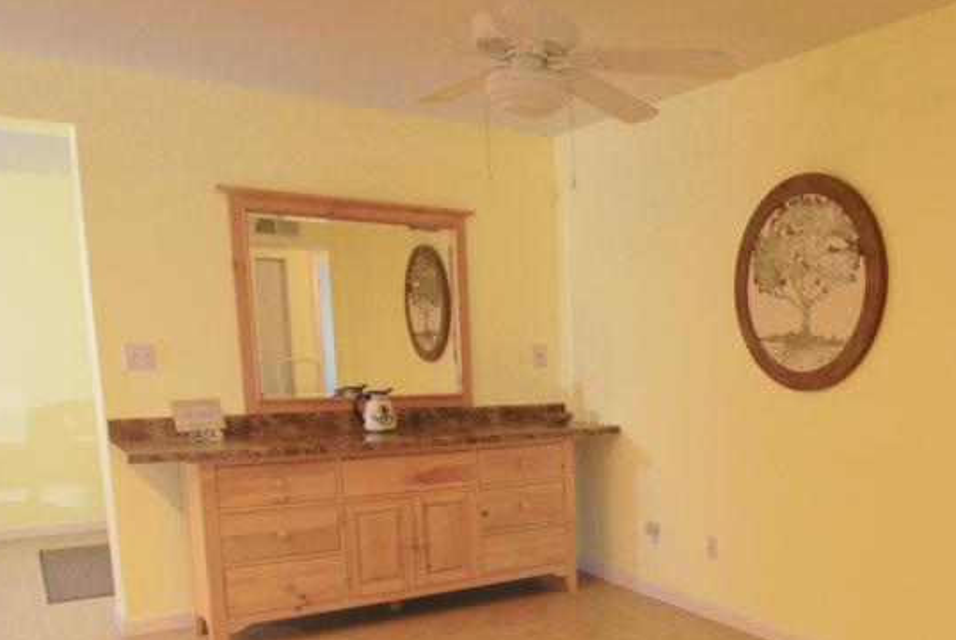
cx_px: 770
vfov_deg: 40.1
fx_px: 851
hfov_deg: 54.5
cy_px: 478
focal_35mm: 32
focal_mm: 10
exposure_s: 1/25
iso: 400
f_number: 3.5
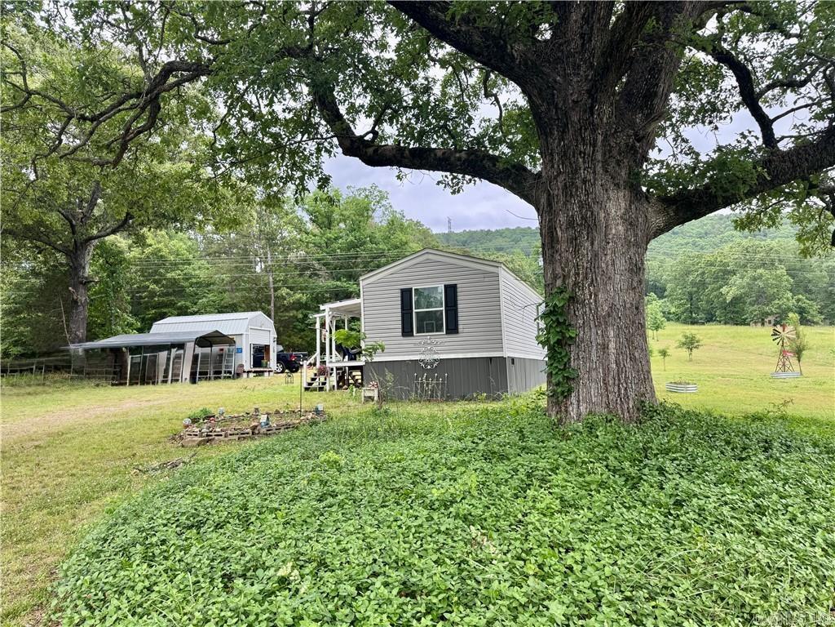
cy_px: 314
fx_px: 579
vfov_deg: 56.8
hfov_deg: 71.6
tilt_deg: +5.3
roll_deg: +1.3
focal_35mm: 24
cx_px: 418
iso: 80
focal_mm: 6.76
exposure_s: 1/470
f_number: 1.78
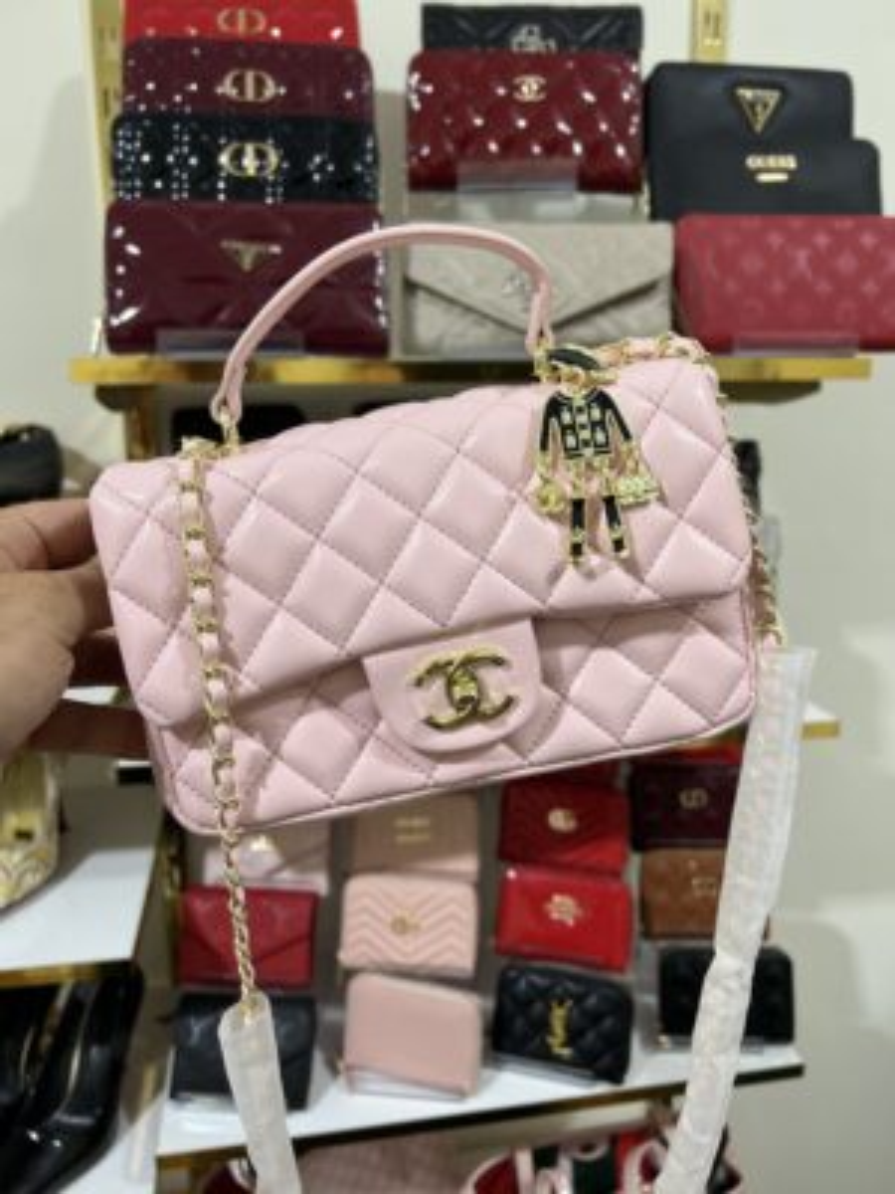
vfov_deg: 67.3
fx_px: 896
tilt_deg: -12.4
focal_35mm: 26
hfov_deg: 53.1
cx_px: 448
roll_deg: -0.2
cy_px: 597
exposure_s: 1/100
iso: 125
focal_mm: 5.7
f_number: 1.5
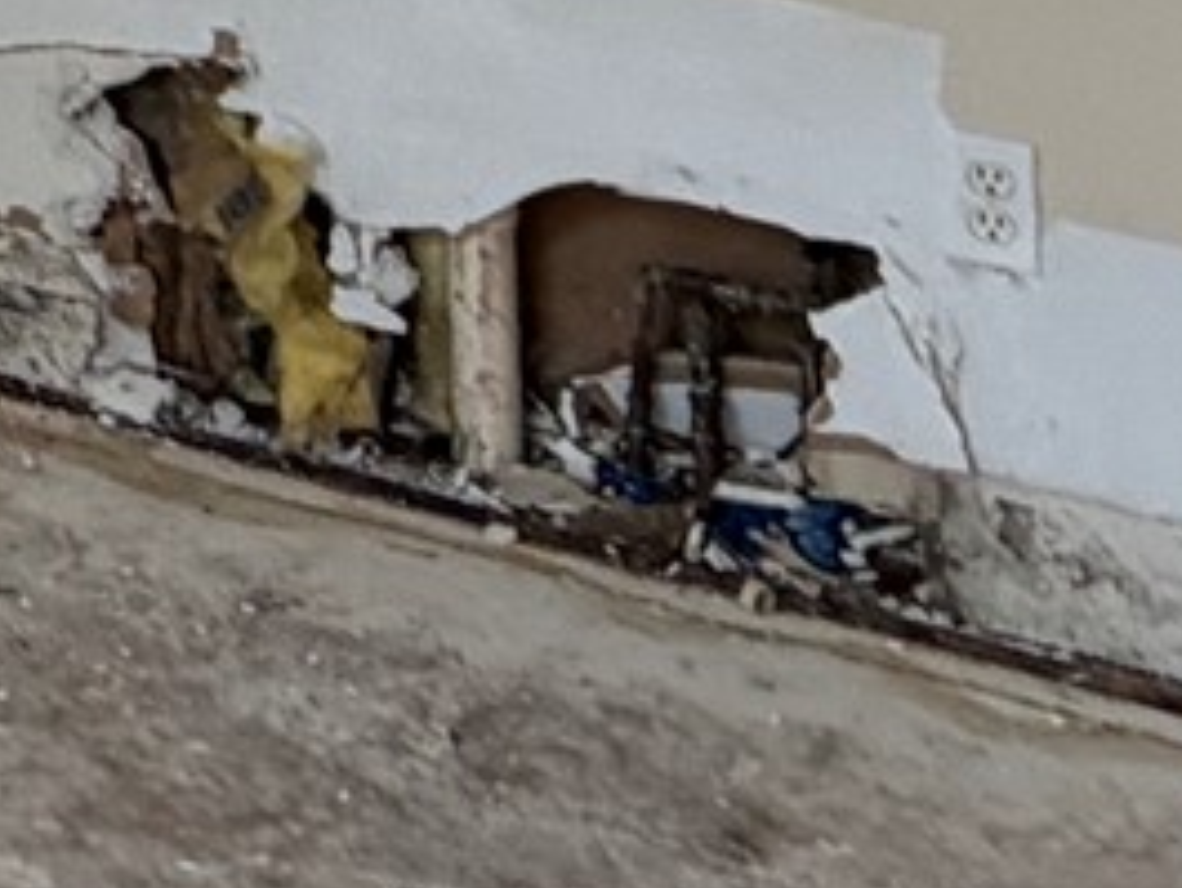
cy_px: -1477
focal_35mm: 108
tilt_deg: +2.9
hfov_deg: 14.2
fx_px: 3689
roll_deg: +0.0
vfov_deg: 10.8
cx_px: -1396
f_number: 2.2
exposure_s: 1/121
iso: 125
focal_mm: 2.22
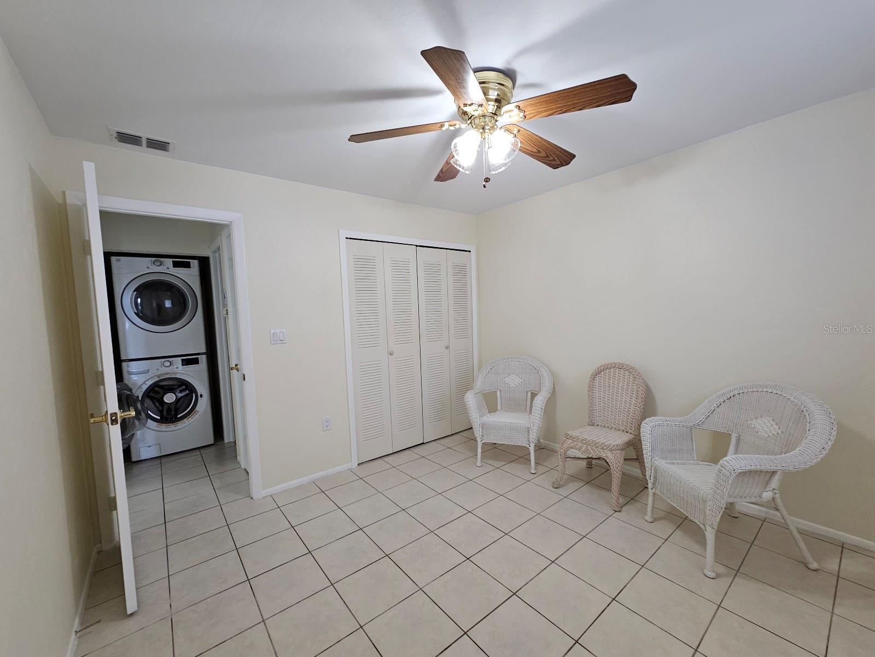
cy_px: 328
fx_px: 329
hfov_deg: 106.2
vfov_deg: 89.9
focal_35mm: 13
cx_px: 438
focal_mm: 2.2
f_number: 2.2
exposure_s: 1/60.2
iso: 125
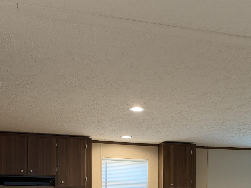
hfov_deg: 33.1
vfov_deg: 24.0
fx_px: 413
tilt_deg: -3.3
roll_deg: -0.5
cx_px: 189
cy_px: 205
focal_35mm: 57
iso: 200
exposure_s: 1/60
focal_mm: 6.93
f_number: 1.8
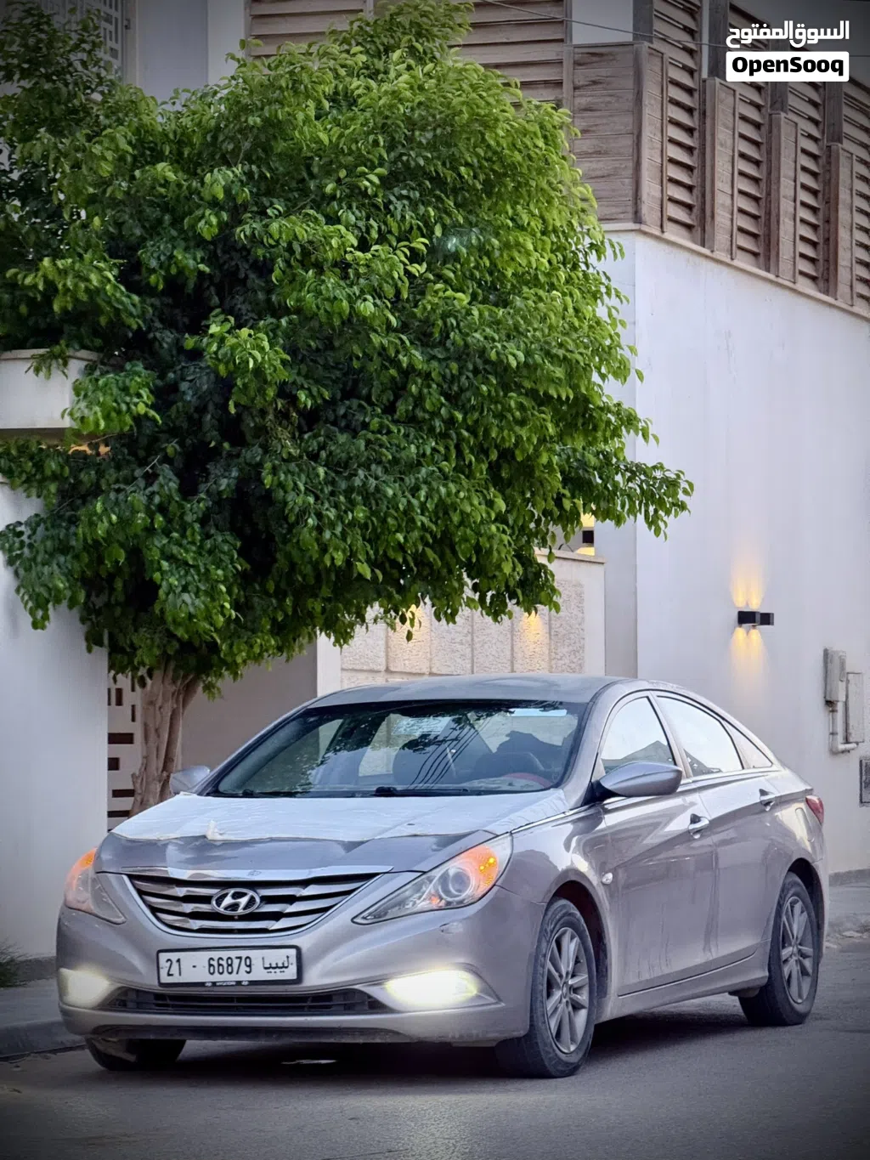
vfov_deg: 16.4
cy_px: 580
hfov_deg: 12.3
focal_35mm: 120
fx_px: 4021
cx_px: 435
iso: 250
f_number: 2.8
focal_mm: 15.66
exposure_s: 1/99
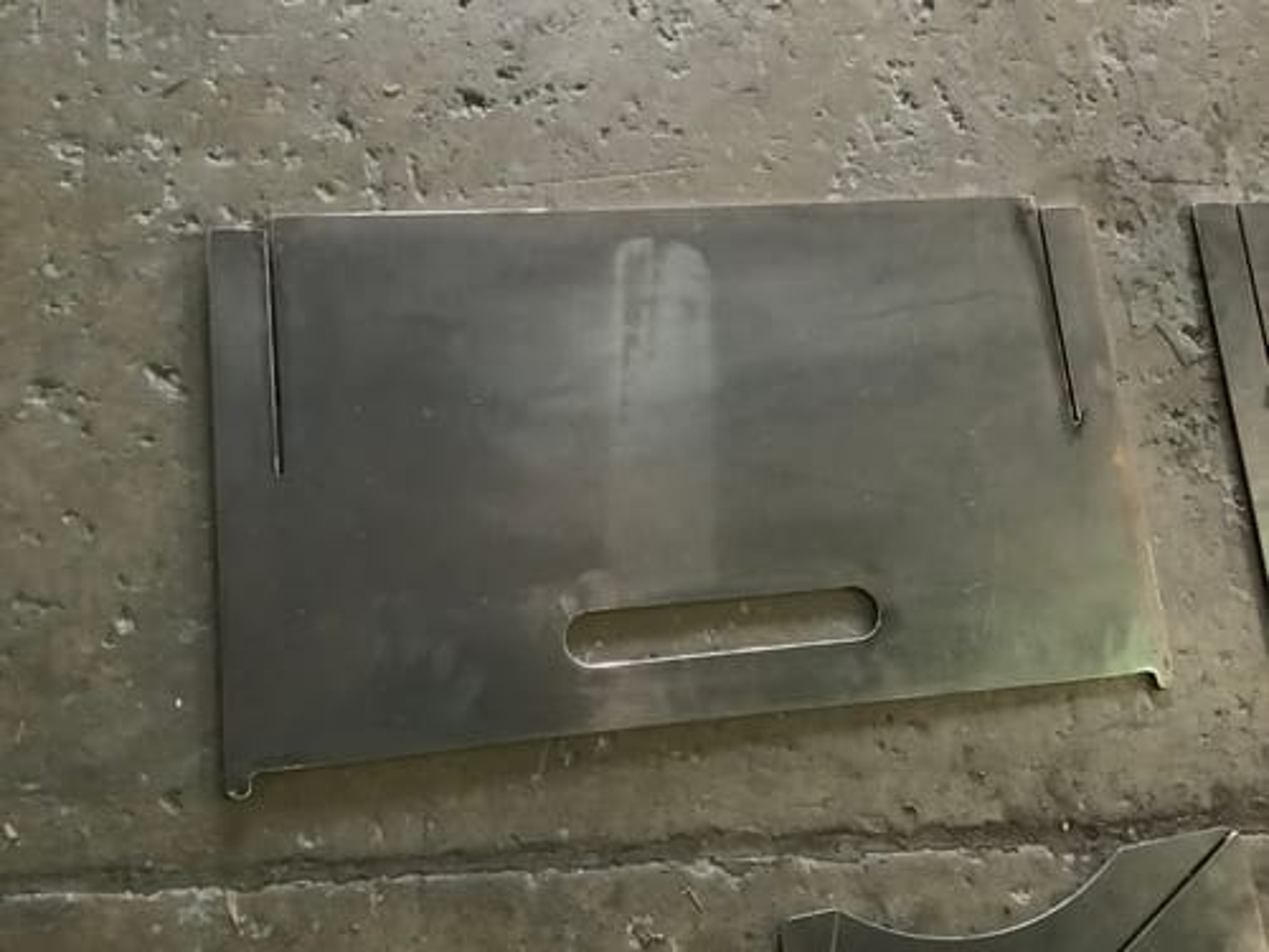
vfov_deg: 45.4
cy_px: 476
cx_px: 634
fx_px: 1136
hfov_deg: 58.4
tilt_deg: -76.4
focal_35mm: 31
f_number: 2.4
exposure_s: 1/17
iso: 800
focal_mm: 3.3
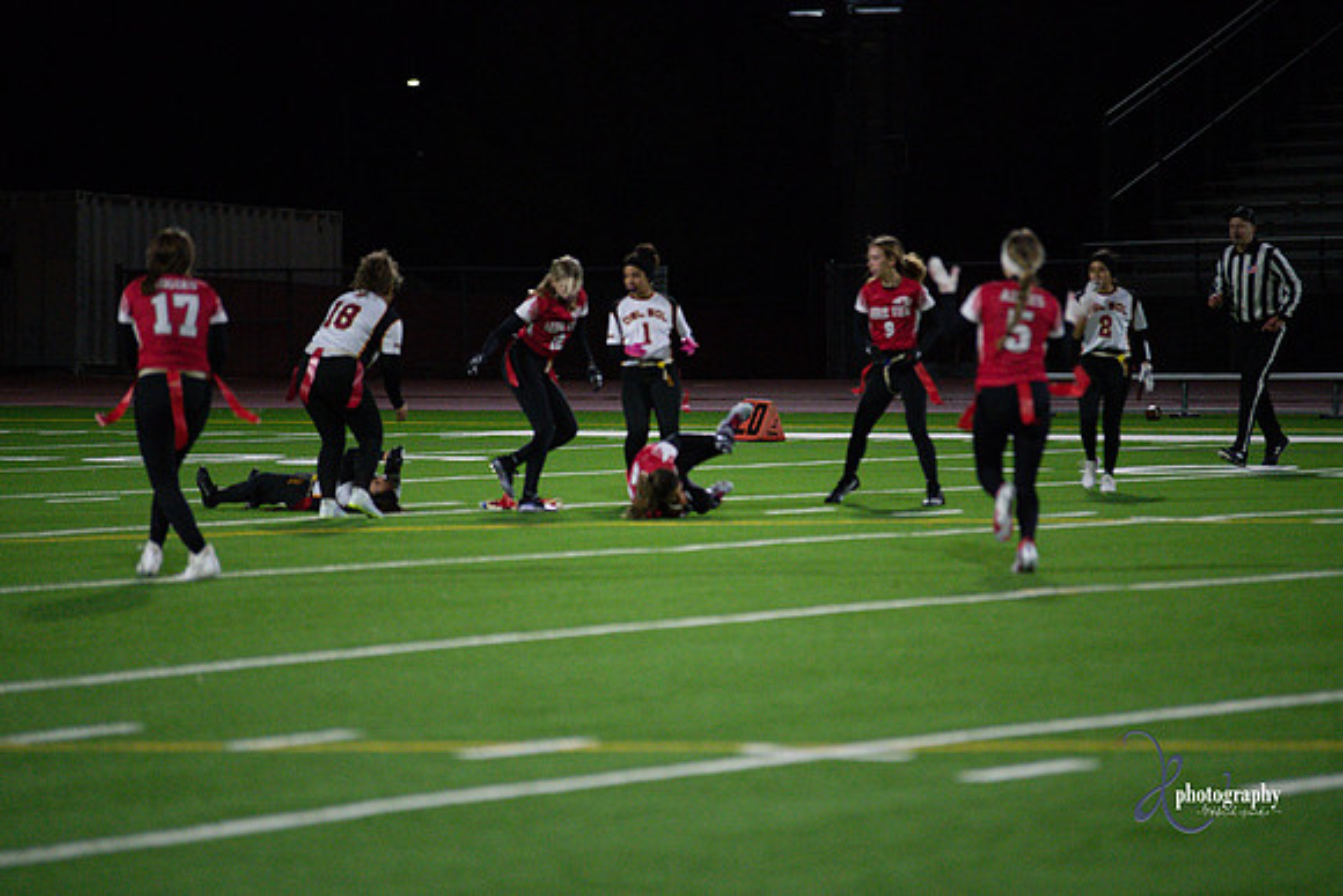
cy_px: 448
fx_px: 7463
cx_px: 672
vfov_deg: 6.9
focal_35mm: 200
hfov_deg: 10.3
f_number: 2.8
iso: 9000
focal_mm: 200
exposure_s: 1/2500
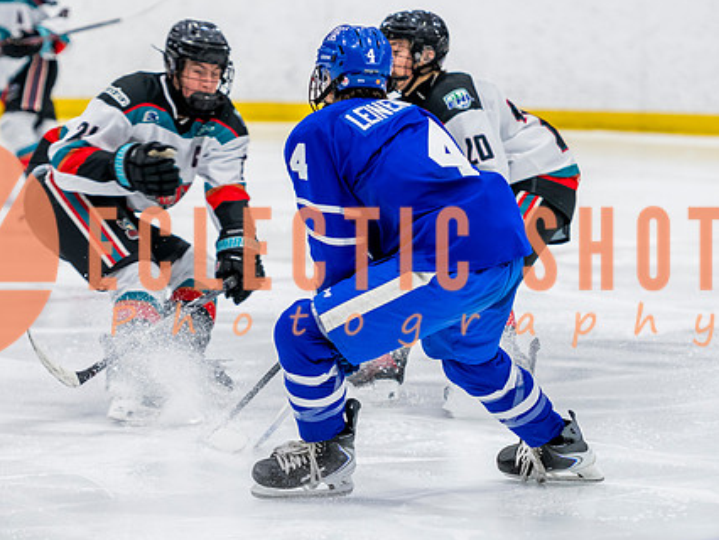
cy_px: 246
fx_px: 5445
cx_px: 334
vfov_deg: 5.7
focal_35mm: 262
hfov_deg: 7.6
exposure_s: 1/800
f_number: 3.2
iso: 1600
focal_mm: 140
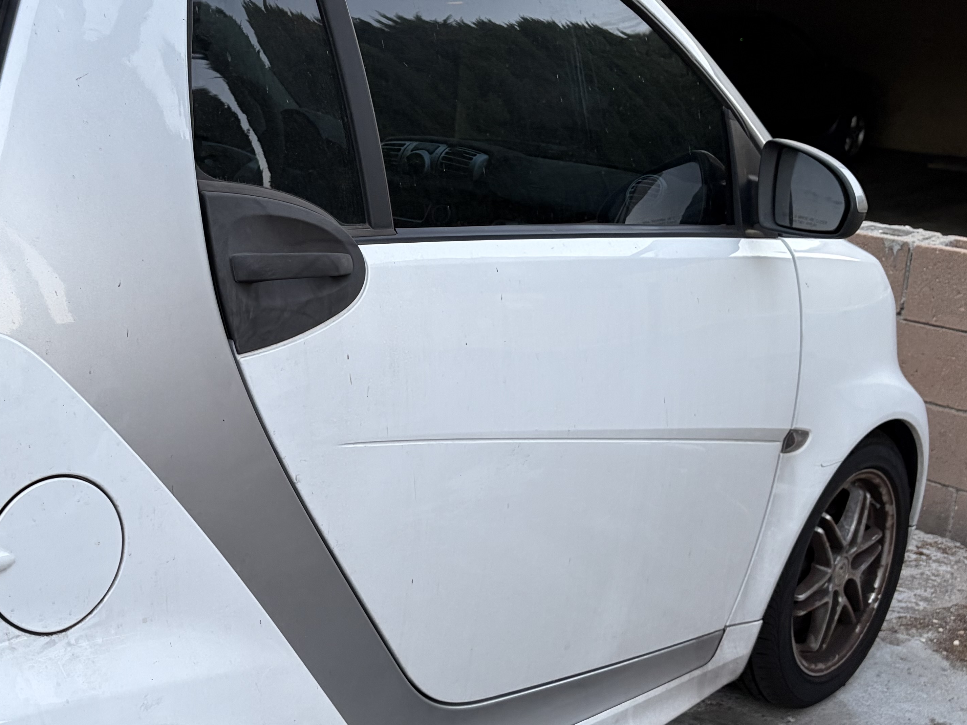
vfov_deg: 28.0
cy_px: 390
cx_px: 275
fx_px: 1453
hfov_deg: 36.2
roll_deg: -1.3
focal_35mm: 52
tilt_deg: -16.5
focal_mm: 5.96
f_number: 1.6
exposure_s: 1/60
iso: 125
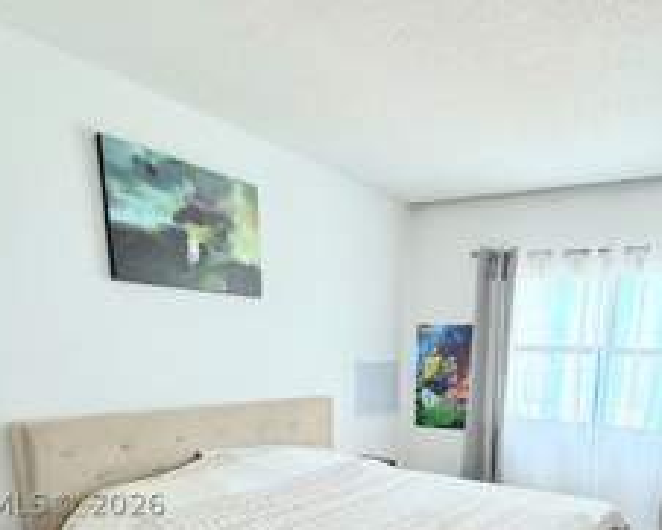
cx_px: 434
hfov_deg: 59.2
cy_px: 504
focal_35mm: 29
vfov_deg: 44.2
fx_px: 568
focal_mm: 2.22
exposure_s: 1/99
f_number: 2.2
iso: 80
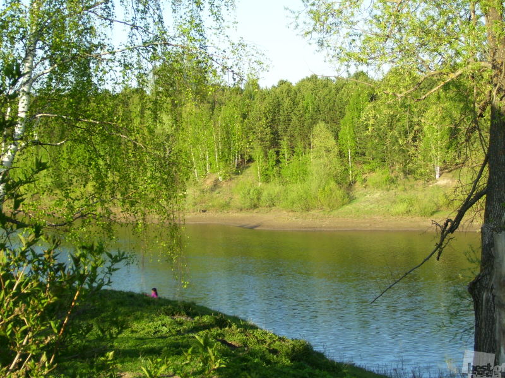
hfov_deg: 27.8
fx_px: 1021
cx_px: 252
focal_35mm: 70
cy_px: 189
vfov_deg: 21.0
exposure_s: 1/250
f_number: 4
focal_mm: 11.6
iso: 80
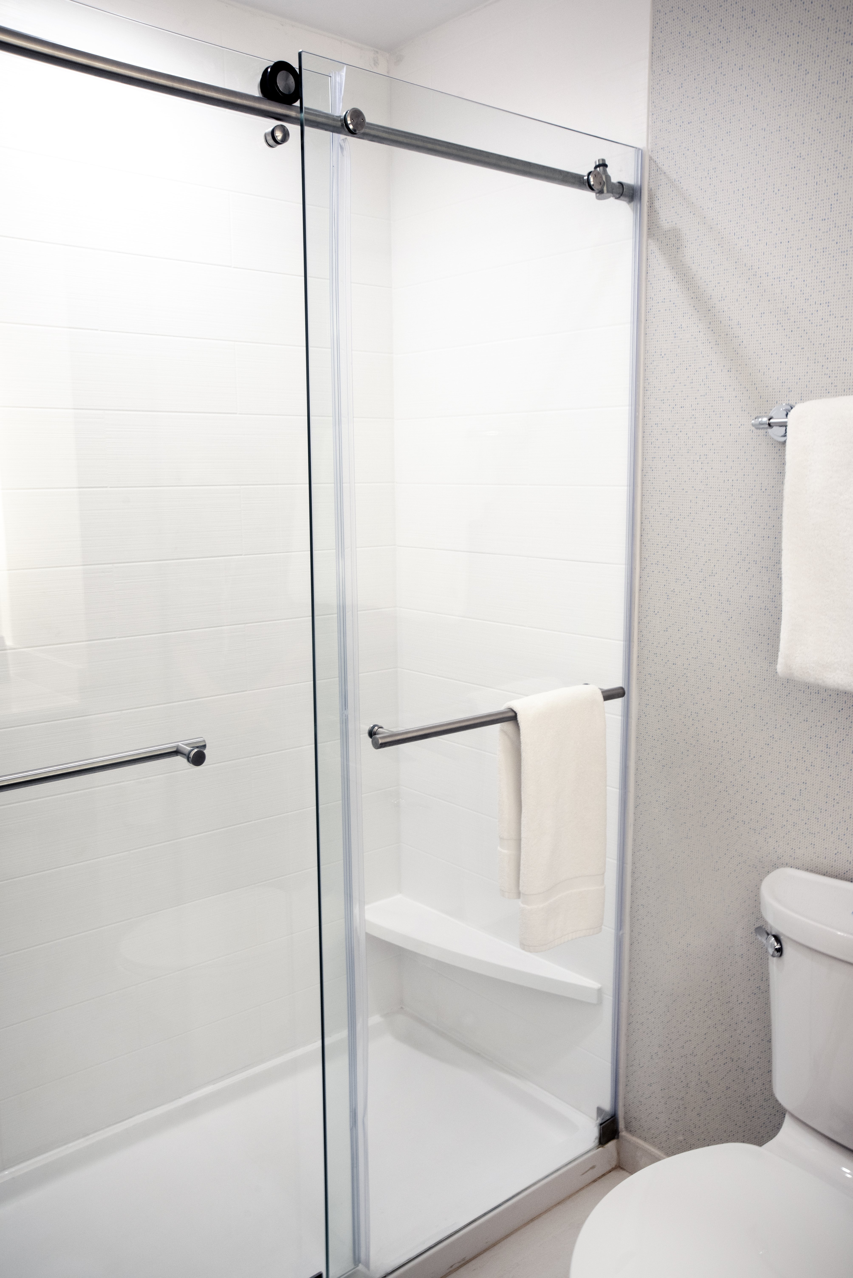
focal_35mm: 32
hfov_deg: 41.1
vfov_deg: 58.7
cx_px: 426
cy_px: 639
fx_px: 1136
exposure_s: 1/15
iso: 640
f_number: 13
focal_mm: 32
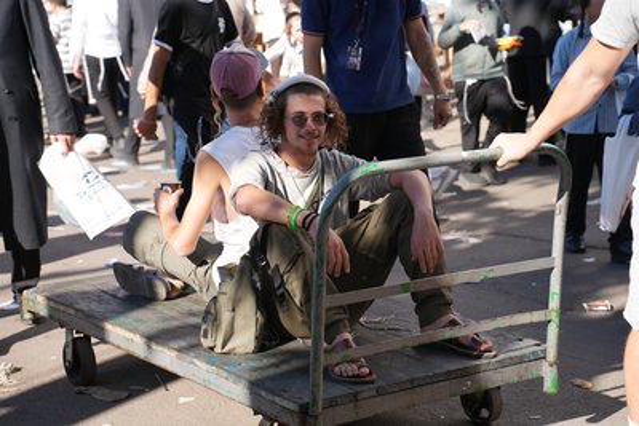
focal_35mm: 75
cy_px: 213
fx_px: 1332
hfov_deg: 27.0
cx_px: 320
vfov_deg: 18.2
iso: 80
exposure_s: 1/250
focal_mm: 75
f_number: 4.5
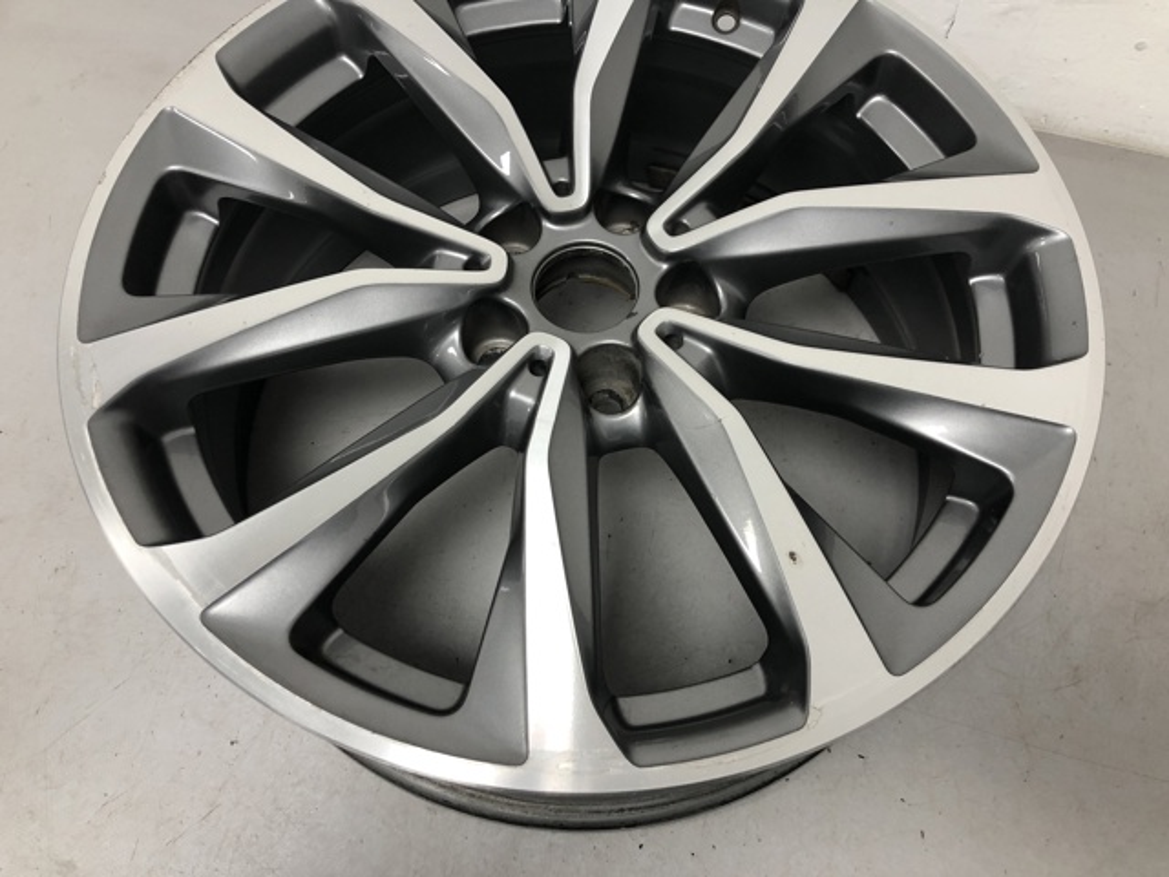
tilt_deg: -65.0
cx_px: 584
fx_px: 946
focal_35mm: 28
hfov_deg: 63.4
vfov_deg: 49.7
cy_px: 438
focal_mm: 4
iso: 32
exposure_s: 1/25
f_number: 1.8
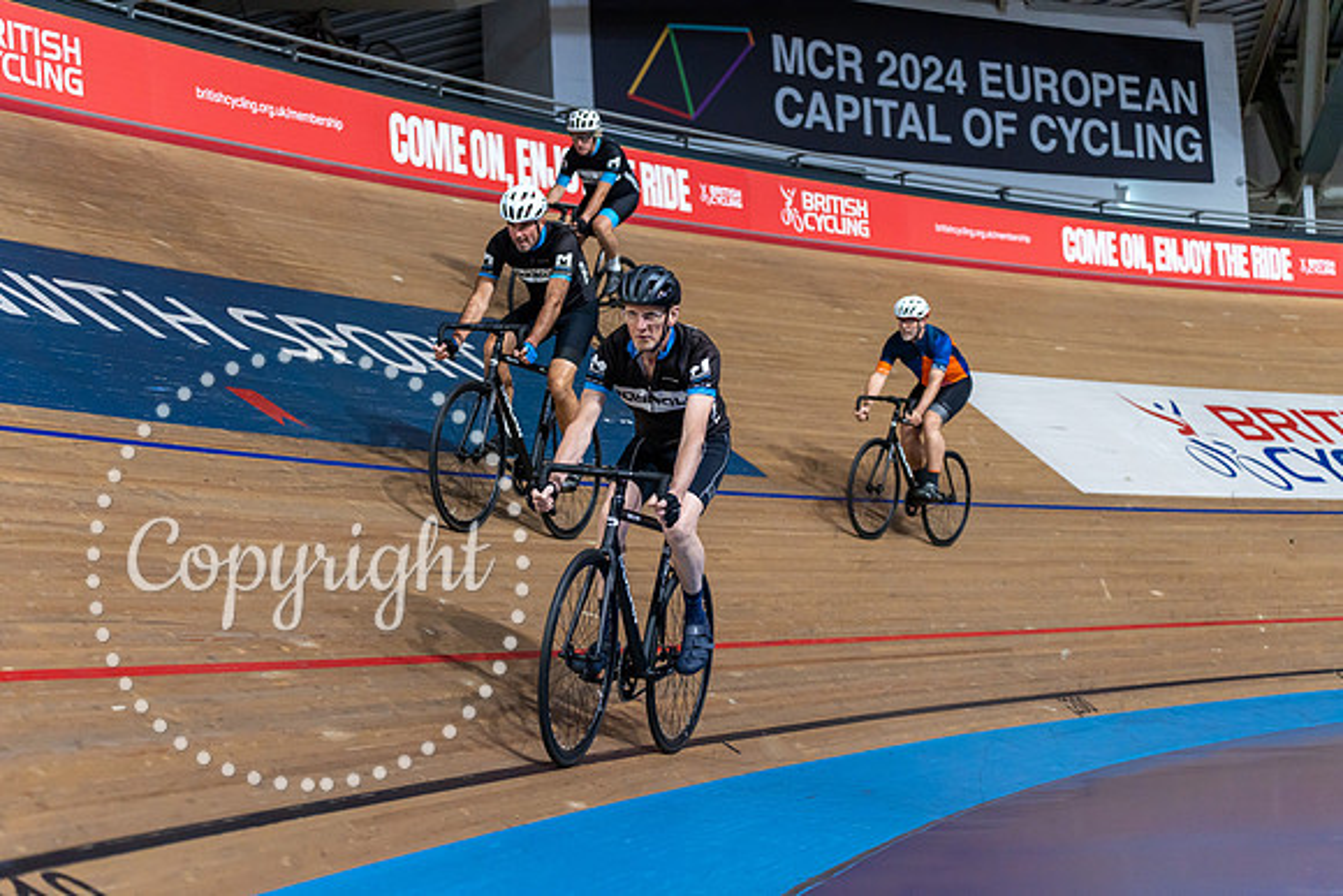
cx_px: 672
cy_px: 448
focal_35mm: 54
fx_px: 2015
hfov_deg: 36.9
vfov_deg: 25.1
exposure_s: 1/1000
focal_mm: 54
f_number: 2.8
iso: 2500
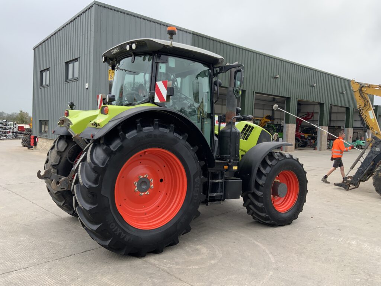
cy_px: 143
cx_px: 190
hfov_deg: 61.7
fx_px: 319
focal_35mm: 29
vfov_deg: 48.2
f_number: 1.8
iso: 16
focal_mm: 3
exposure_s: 1/378
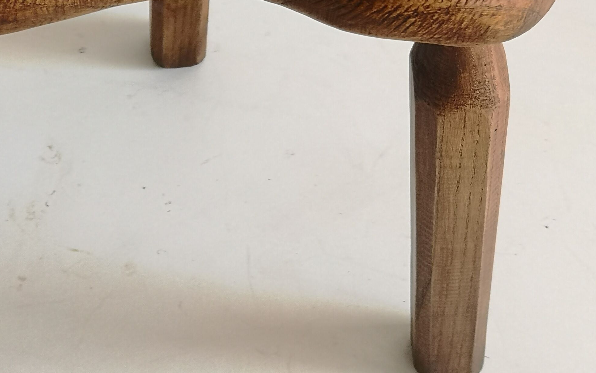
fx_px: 1218
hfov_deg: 27.3
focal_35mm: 75
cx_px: 197
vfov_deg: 16.7
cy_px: -70
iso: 80
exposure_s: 1/100
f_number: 1.8
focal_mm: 3.95
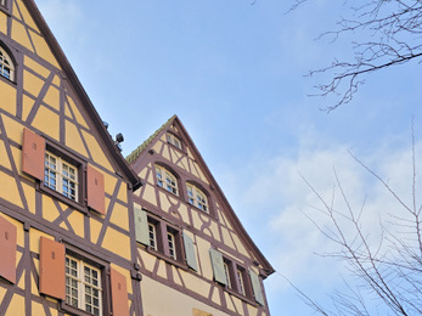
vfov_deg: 26.6
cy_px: 286
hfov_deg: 34.1
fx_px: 646
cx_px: 40
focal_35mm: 53
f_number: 1.7
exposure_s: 1/868
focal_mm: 6.3
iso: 12
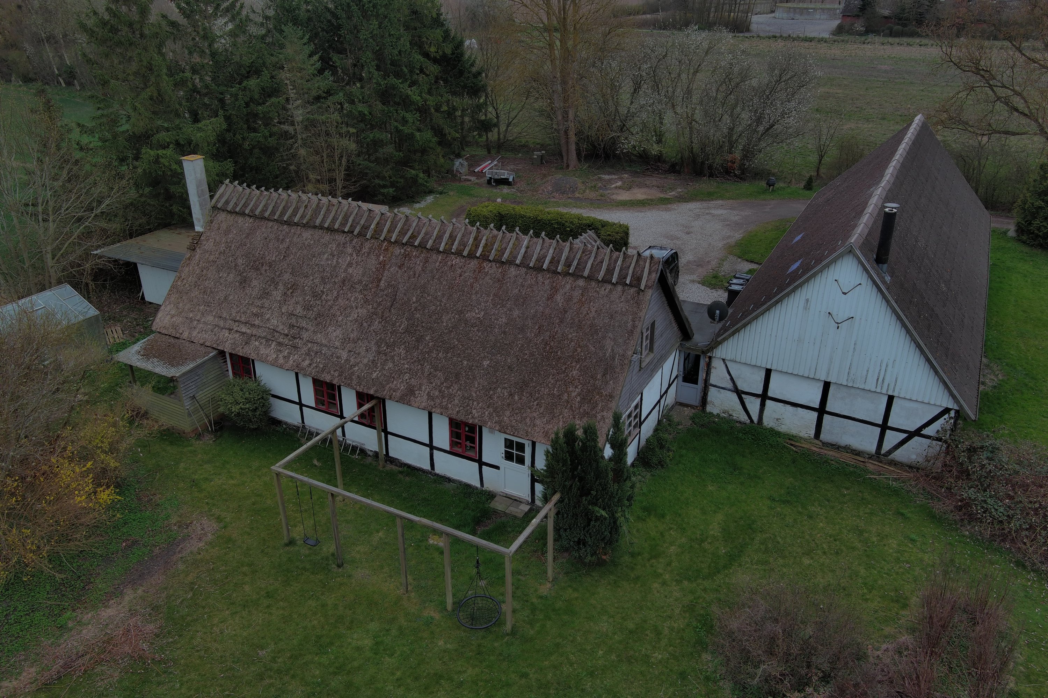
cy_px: 349
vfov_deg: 45.0
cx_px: 524
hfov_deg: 63.7
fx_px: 844
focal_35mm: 29
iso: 100
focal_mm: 10.57
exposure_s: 1/160
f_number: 9
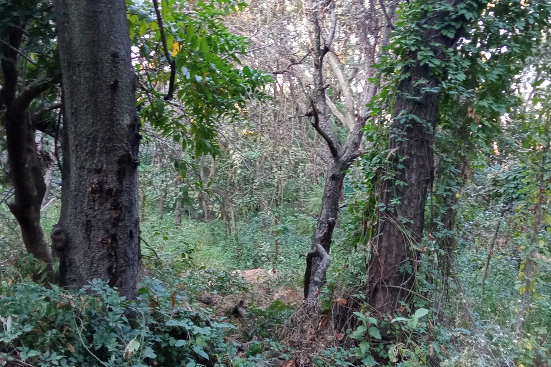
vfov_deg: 36.9
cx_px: 295
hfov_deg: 53.1
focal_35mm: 36
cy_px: 185
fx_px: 551
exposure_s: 1/30
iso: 336
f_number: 2.2
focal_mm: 3.79
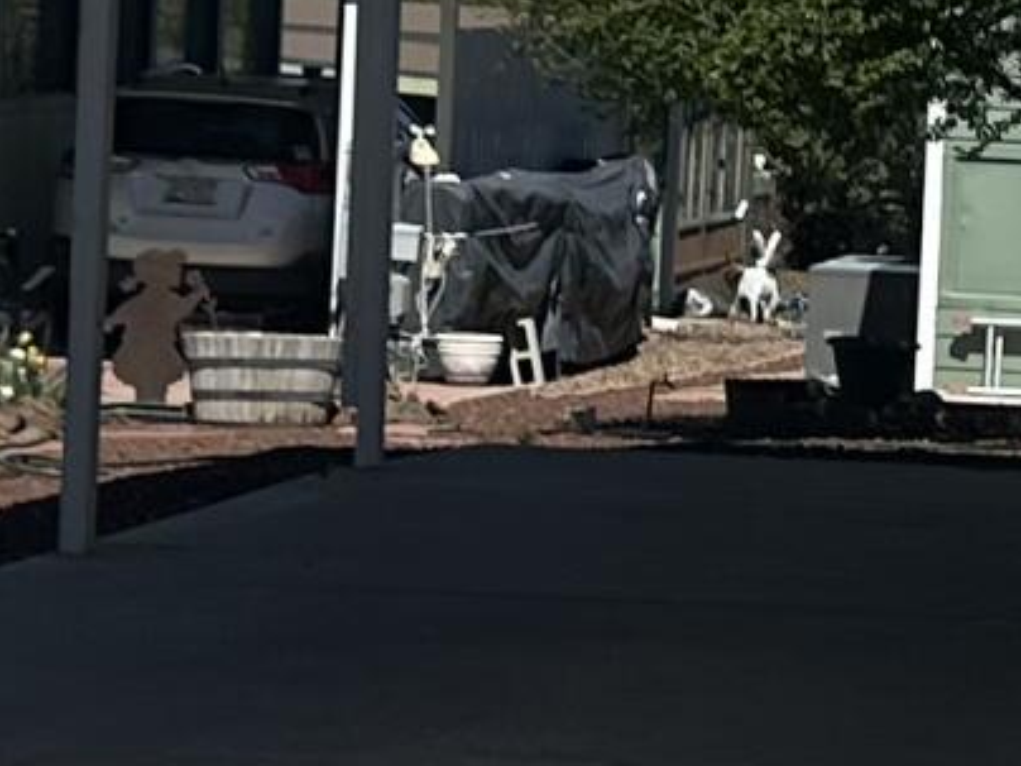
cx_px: 1885
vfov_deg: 8.3
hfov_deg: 10.4
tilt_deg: -3.2
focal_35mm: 178
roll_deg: -3.5
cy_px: 233
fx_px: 5250
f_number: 1.78
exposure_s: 1/6211
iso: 80
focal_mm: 6.86
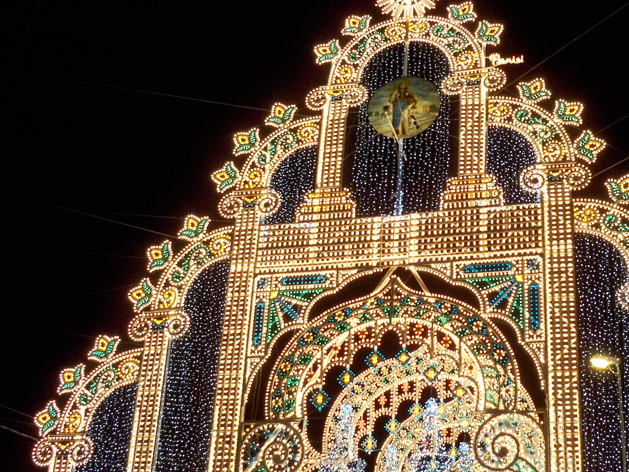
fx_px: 890
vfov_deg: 29.5
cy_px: 297
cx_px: 420
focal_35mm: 49
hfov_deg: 38.5
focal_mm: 6.3
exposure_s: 1/60
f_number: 3.1
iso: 200
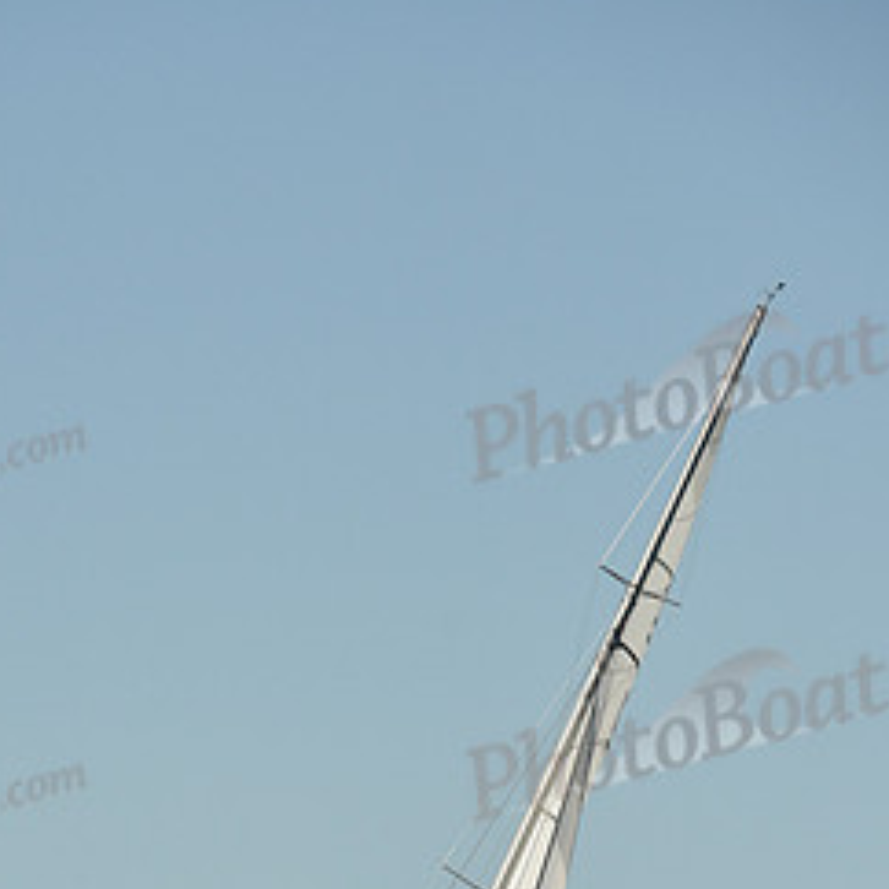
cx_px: 277
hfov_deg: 4.3
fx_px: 11855
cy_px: 970
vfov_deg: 4.3
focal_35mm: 408
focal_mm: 200
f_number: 5.6
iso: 250
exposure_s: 1/2000
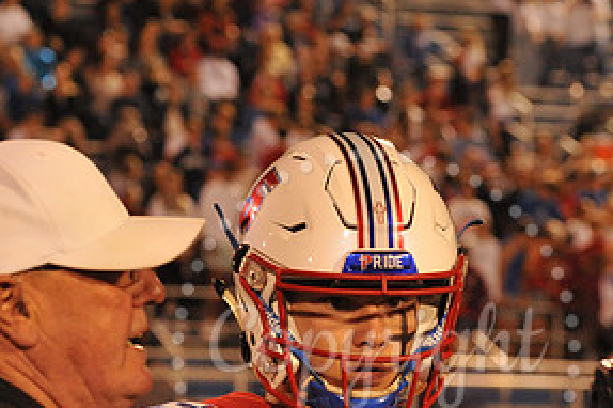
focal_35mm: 226
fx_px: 3846
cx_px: 376
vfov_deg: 6.1
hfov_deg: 9.1
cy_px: 350
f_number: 7.1
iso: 5000
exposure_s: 1/160
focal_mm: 112
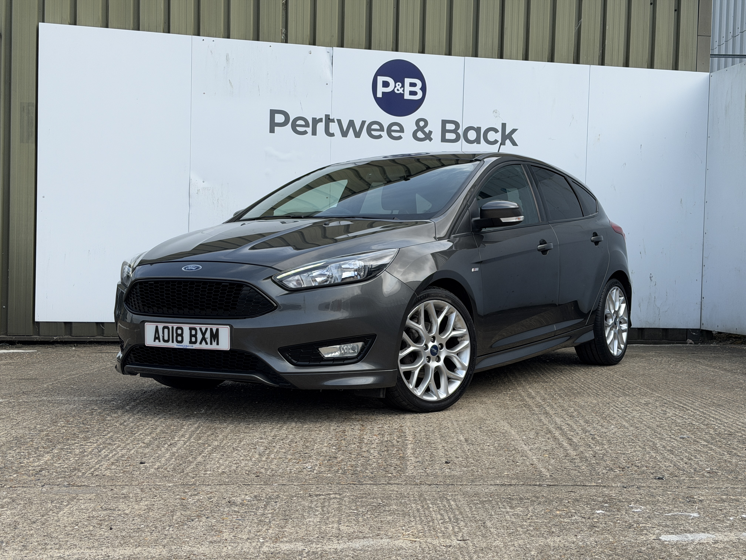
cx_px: 373
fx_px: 1034
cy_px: 280
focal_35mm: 48
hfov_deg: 39.7
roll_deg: -1.3
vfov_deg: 30.3
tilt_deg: -1.9
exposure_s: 1/3534
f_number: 1.78
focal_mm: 6.76
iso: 64
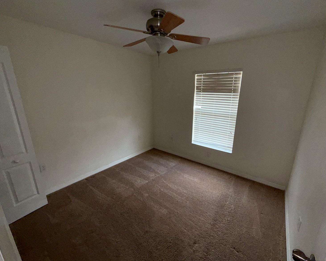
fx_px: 145
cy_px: 129
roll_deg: -0.8
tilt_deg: -15.0
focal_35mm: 15
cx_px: 175
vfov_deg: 84.0
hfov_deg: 96.6
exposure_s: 1/122
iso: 64
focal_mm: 2.22
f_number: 2.2
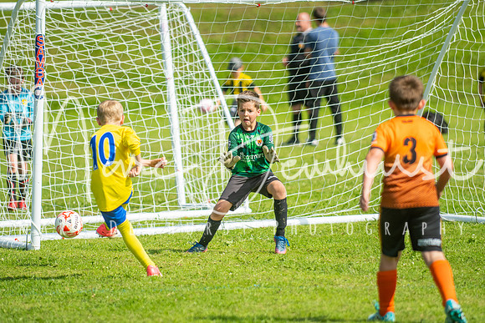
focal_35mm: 285
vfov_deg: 4.8
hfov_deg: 7.2
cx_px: 242
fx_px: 3840
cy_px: 162
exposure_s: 1/3200
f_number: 3.2
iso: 250
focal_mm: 190
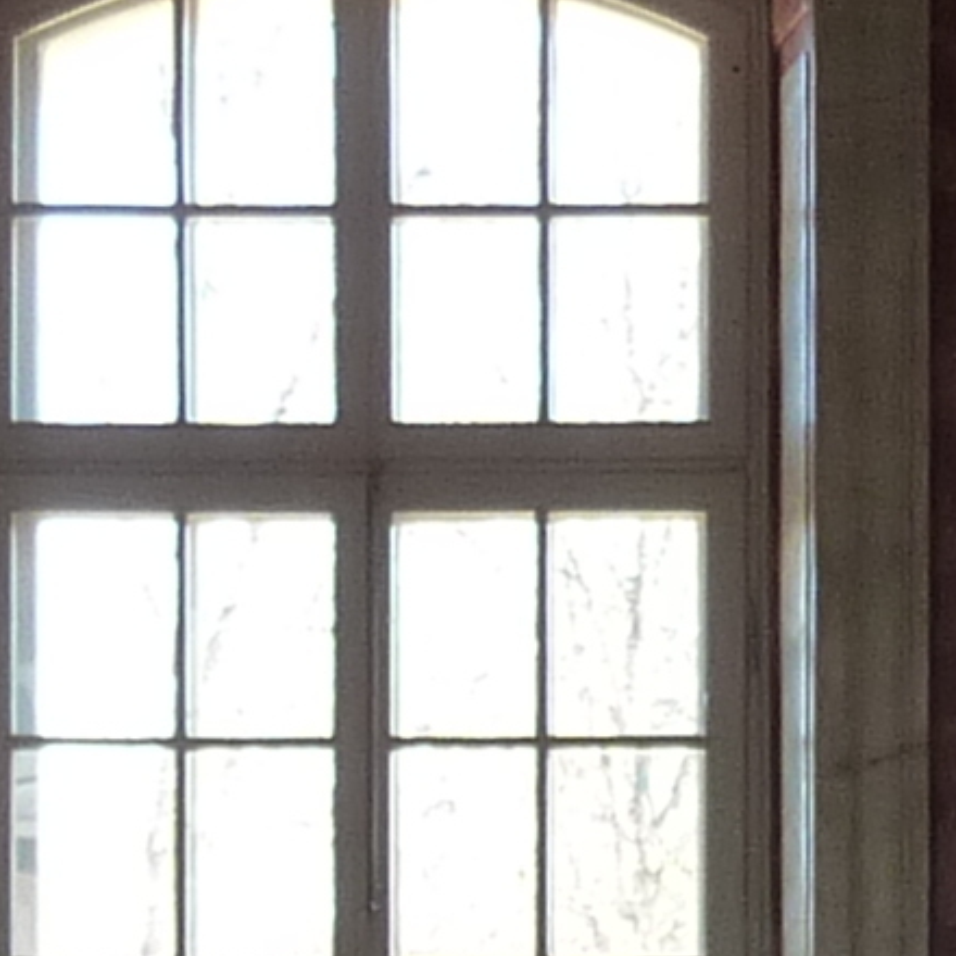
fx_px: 5718
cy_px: 1017
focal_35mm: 183
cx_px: 1488
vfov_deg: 9.5
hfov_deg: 9.3
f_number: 3.3
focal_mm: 4.1
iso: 125
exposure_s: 1/40
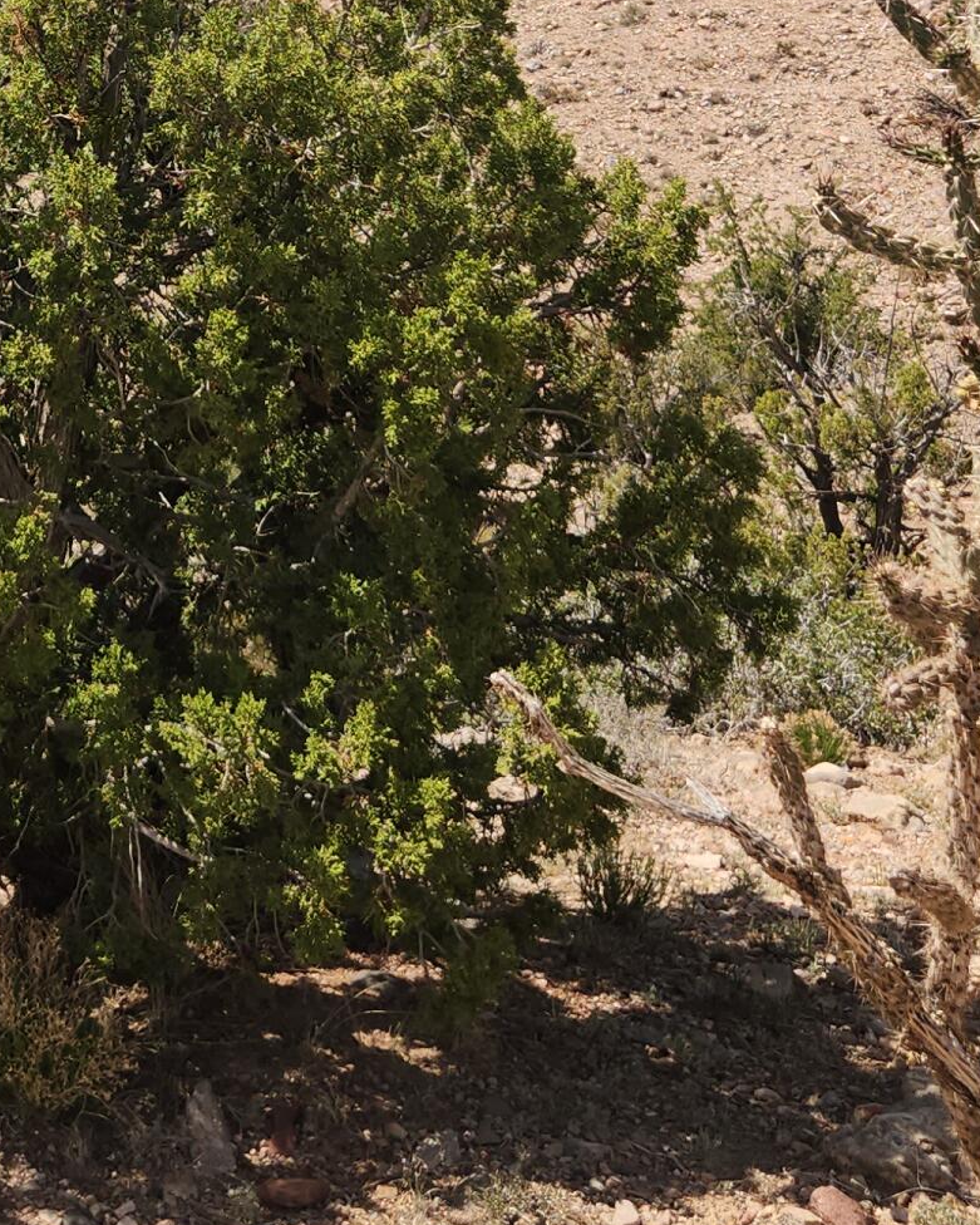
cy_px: 20
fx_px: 2501
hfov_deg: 21.5
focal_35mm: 69
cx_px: 24
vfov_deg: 26.2
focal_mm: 5.4
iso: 20
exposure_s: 1/1737
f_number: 1.8
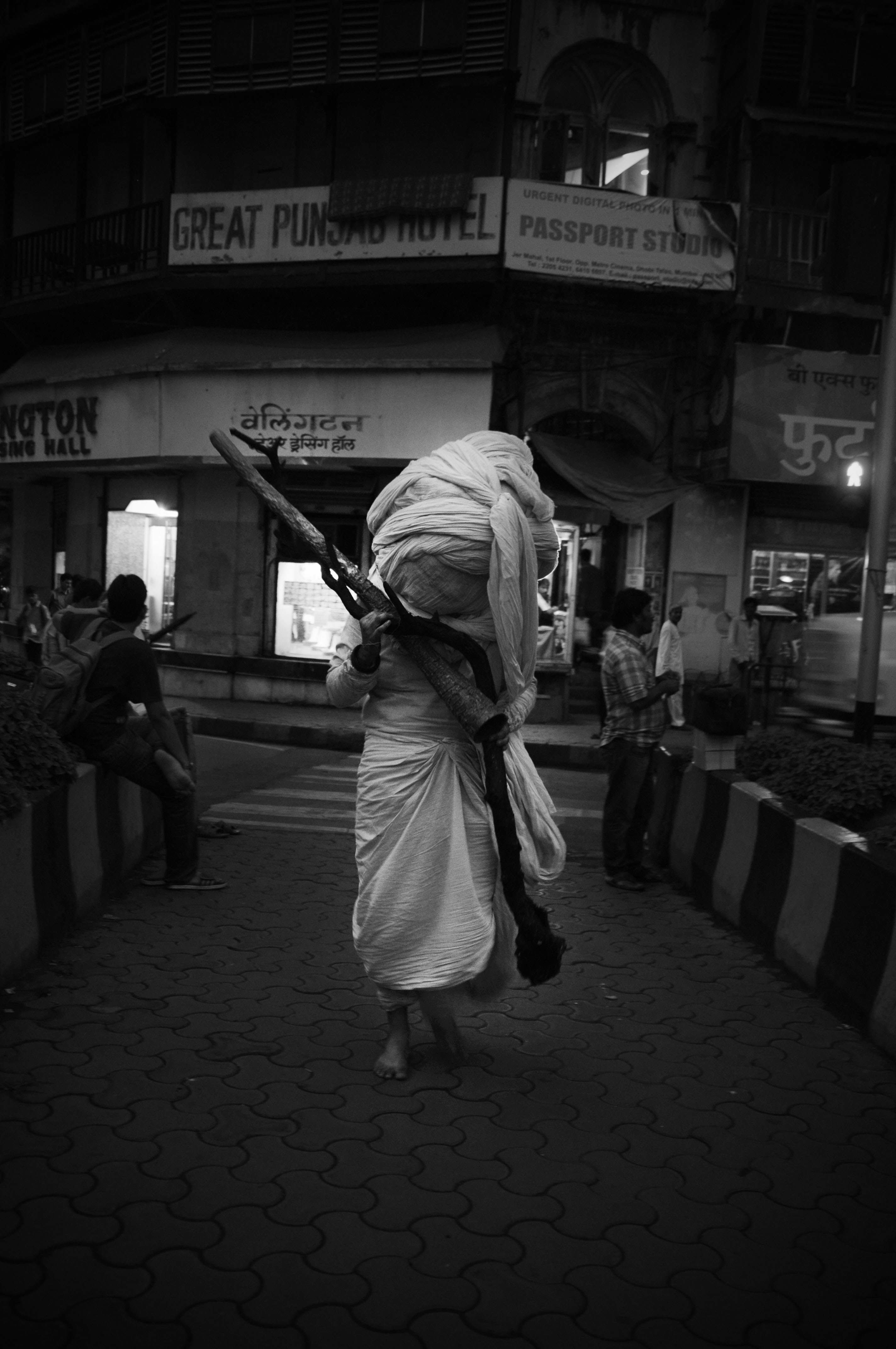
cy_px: 674
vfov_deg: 57.3
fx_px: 1235
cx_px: 448
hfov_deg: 39.9
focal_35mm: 33
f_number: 3.8
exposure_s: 1/20
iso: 640
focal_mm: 22
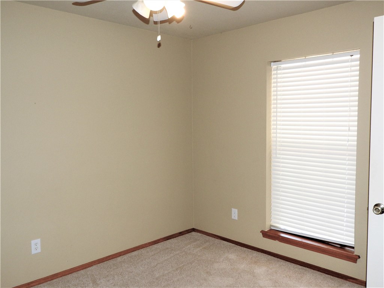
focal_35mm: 30
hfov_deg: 60.0
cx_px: 192
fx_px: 333
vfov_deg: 46.8
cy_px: 144
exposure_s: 1/30
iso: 200
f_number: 3.5
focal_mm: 5.4
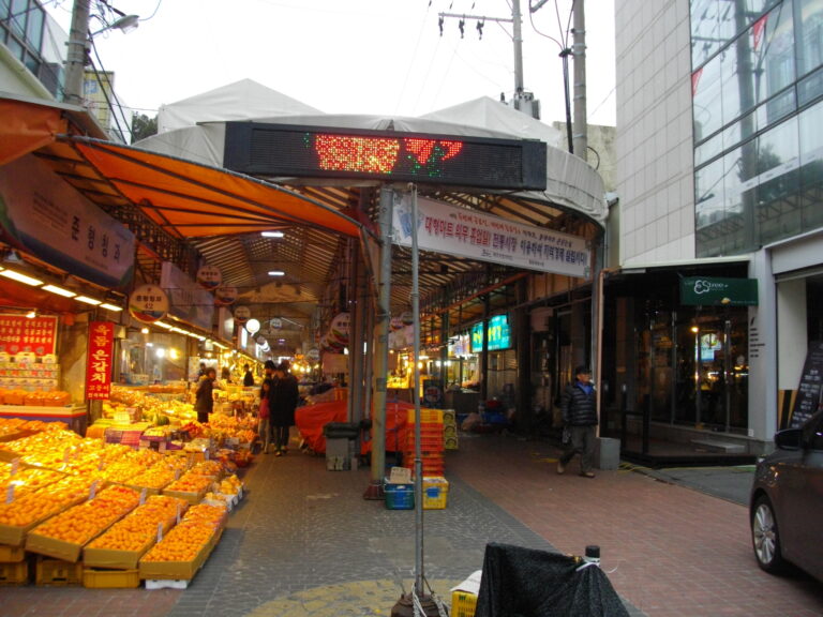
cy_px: 308
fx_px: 761
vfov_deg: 44.2
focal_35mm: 32
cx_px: 412
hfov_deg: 56.8
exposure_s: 1/50
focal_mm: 5.7
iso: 207
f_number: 2.9
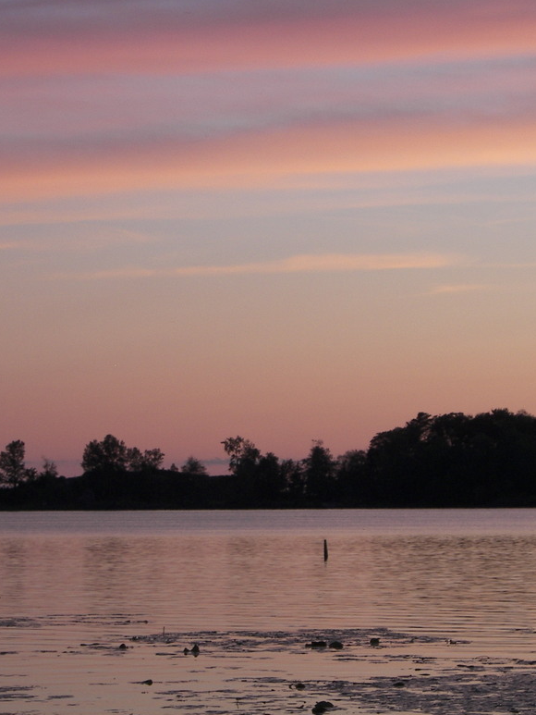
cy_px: 358
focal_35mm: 157
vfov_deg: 12.6
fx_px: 3240
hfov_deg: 9.5
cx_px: 221
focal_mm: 19.5
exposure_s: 1/60
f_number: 3.2
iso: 50
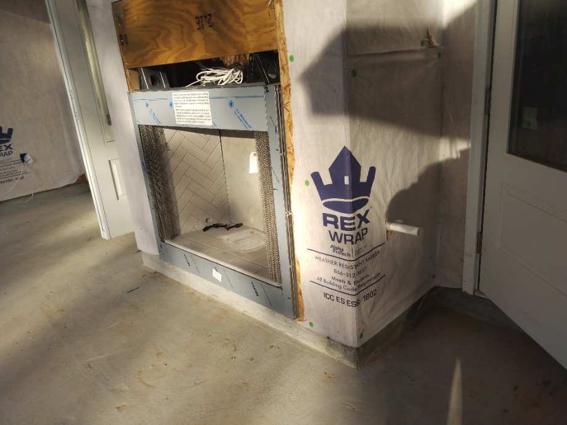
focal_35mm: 20
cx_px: 284
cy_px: 212
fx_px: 328
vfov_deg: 66.0
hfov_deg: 81.7
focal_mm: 3.54
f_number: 2
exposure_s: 1/402
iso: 100
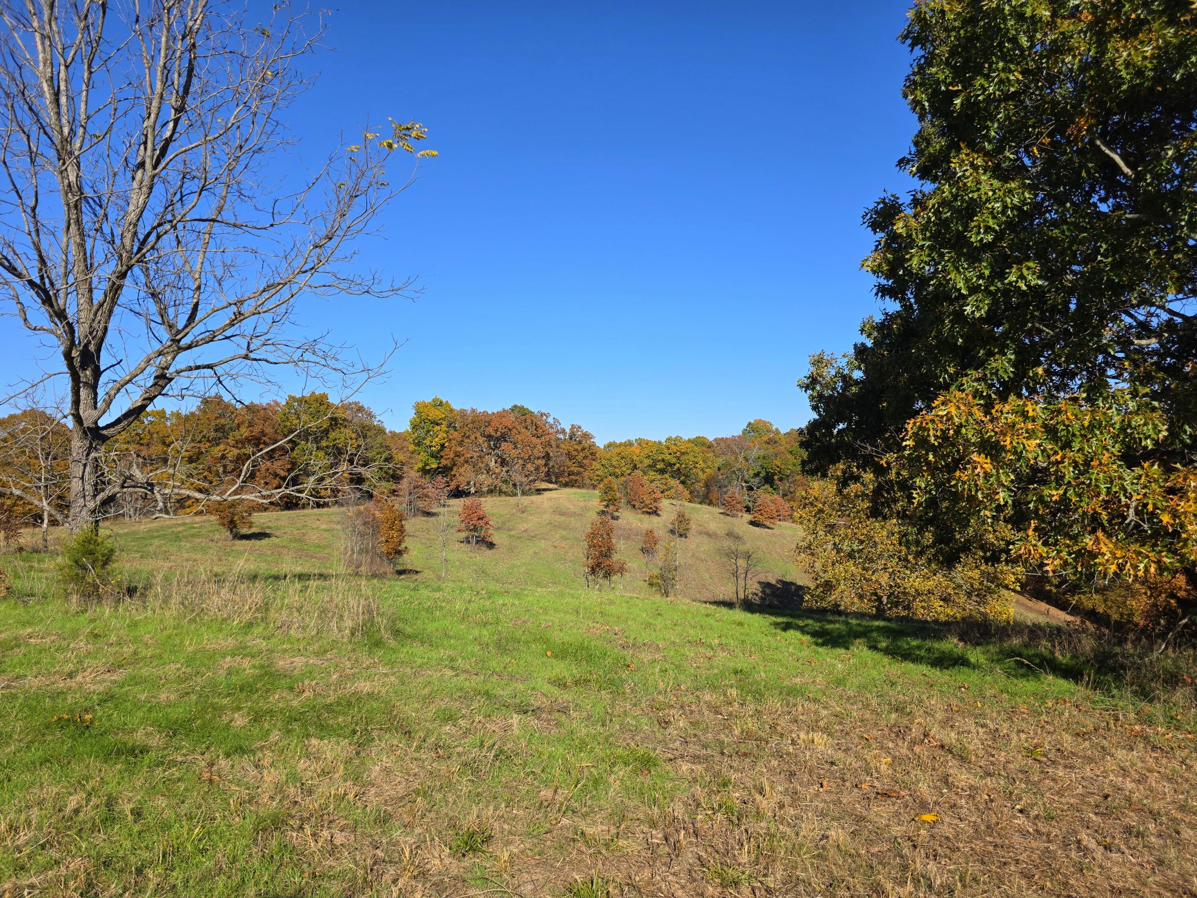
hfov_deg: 73.9
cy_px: 449
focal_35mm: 23
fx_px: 795
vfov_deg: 58.9
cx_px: 598
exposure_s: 1/10000
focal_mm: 6.3
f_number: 1.7
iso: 80
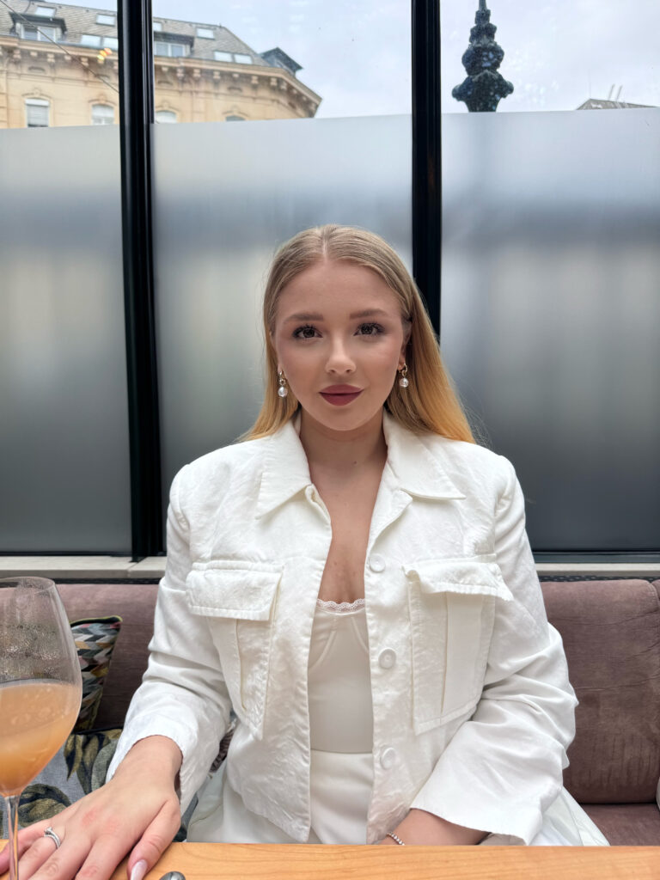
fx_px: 610
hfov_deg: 56.8
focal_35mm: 24
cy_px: 440
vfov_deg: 71.6
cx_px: 330
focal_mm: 6.76
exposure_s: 1/152
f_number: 1.78
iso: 80
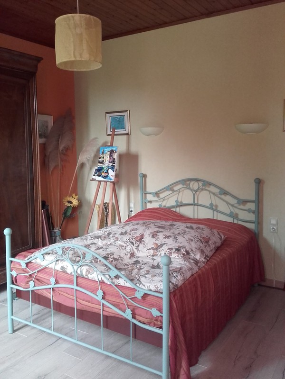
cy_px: 190
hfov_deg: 45.4
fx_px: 340
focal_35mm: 31
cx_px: 142
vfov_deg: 58.4
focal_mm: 3.3
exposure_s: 1/16
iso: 130
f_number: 2.2
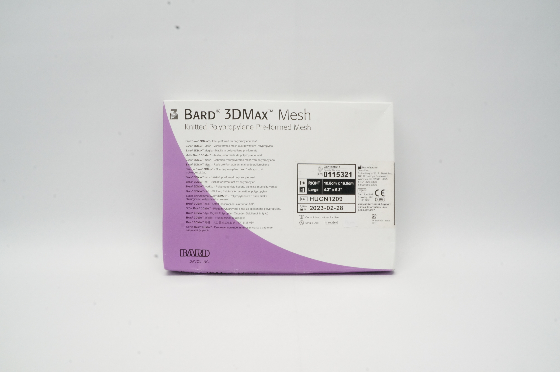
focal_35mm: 30
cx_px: 280
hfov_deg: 62.0
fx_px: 466
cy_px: 186
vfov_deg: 43.5
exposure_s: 1/6
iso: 800
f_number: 22
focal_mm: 20
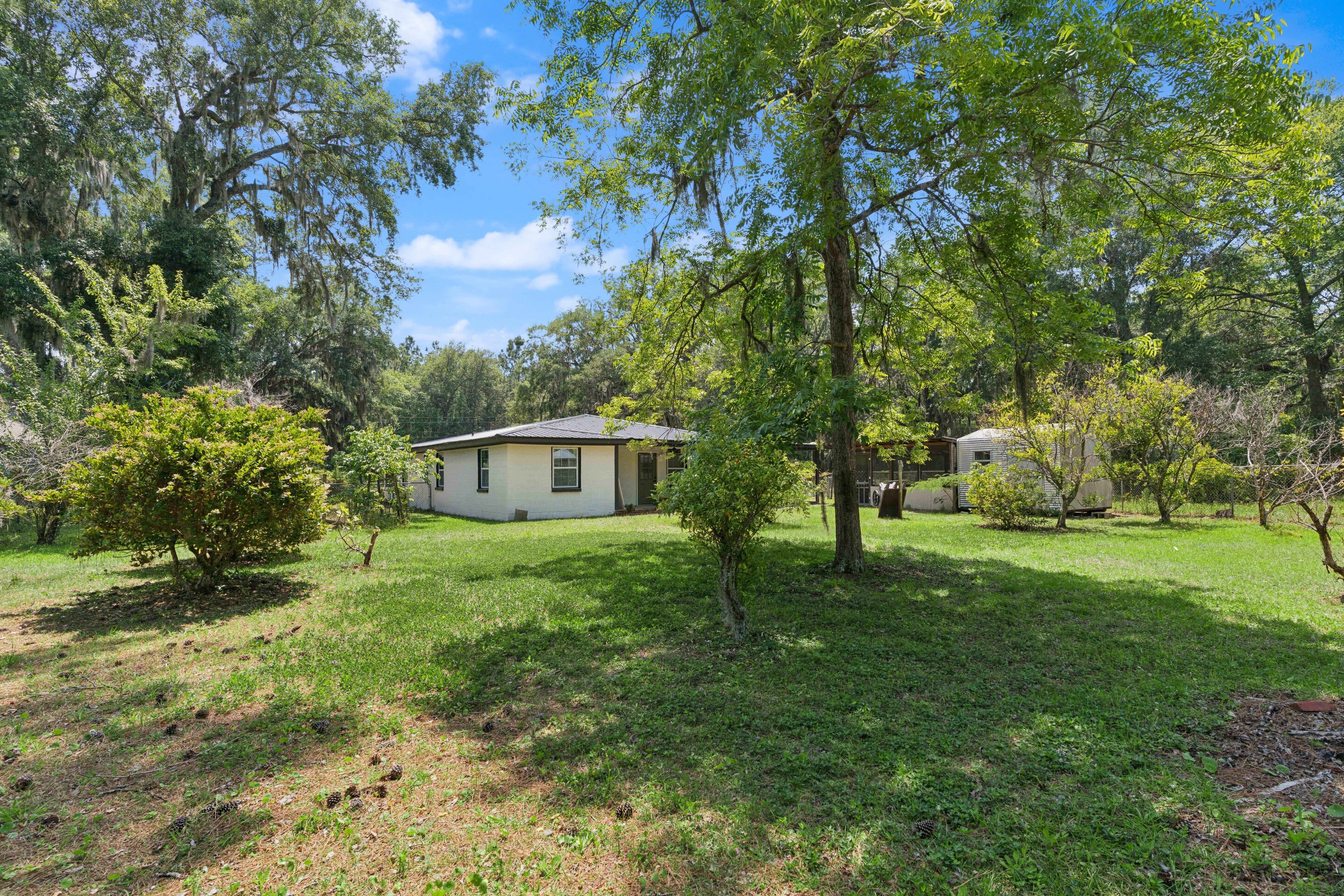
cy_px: 470
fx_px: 672
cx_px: 708
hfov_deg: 89.9
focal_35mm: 18
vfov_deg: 67.4
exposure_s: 1/250
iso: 250
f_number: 8
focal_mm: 17
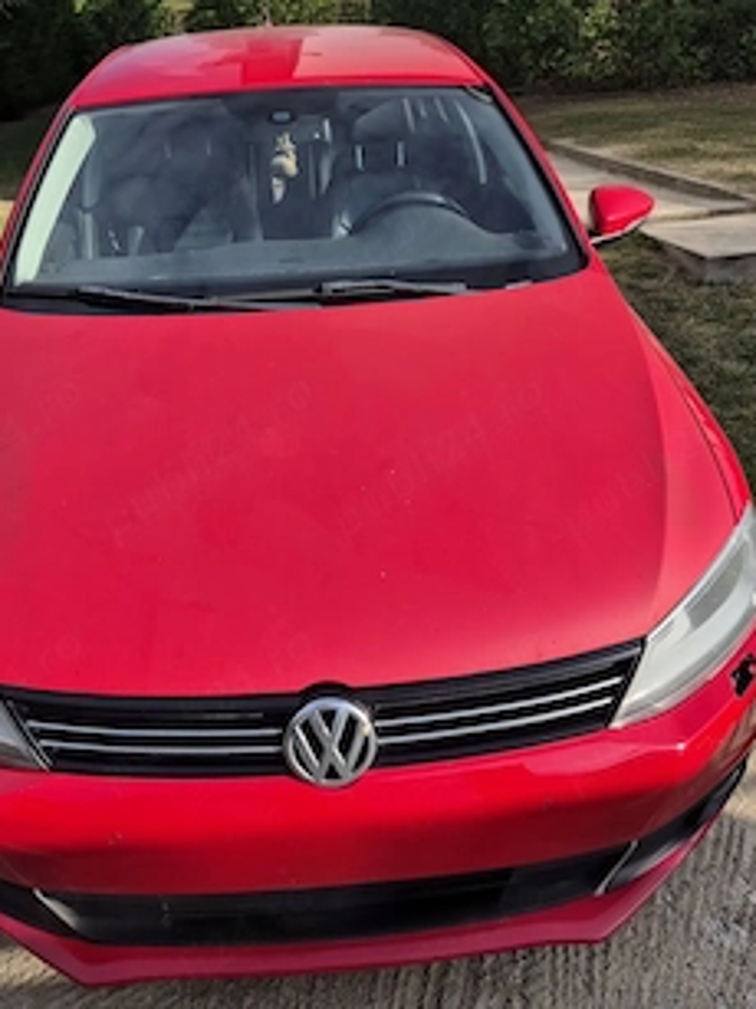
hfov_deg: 46.6
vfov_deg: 60.0
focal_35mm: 30
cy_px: 513
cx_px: 322
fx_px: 874
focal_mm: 5.4
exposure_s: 1/1429
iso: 25
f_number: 1.8
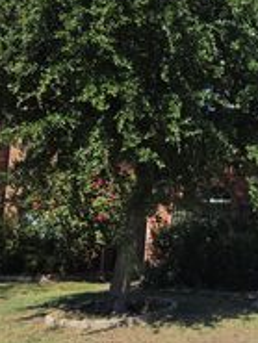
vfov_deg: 31.1
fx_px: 615
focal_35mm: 62
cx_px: 371
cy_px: 142
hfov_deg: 20.7
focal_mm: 6.5
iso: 64
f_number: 1.4
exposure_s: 1/7939
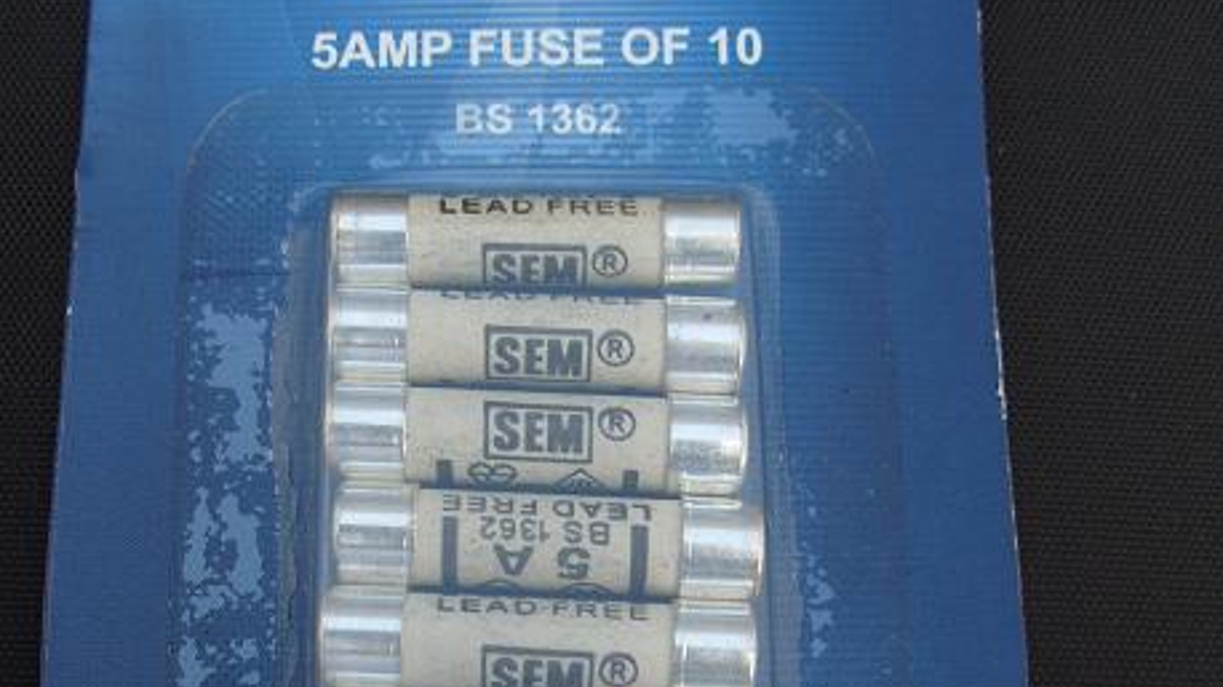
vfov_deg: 21.7
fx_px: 1750
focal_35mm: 54
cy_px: 607
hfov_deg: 38.5
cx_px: 579
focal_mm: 7.8
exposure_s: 1/90
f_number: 3.1
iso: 80
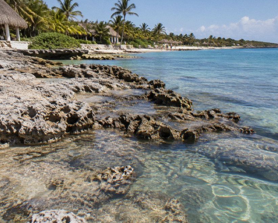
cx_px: 158
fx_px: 461
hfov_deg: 33.5
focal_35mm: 56
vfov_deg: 27.1
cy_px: 110
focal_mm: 49
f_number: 5.6
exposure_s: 1/800
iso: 200
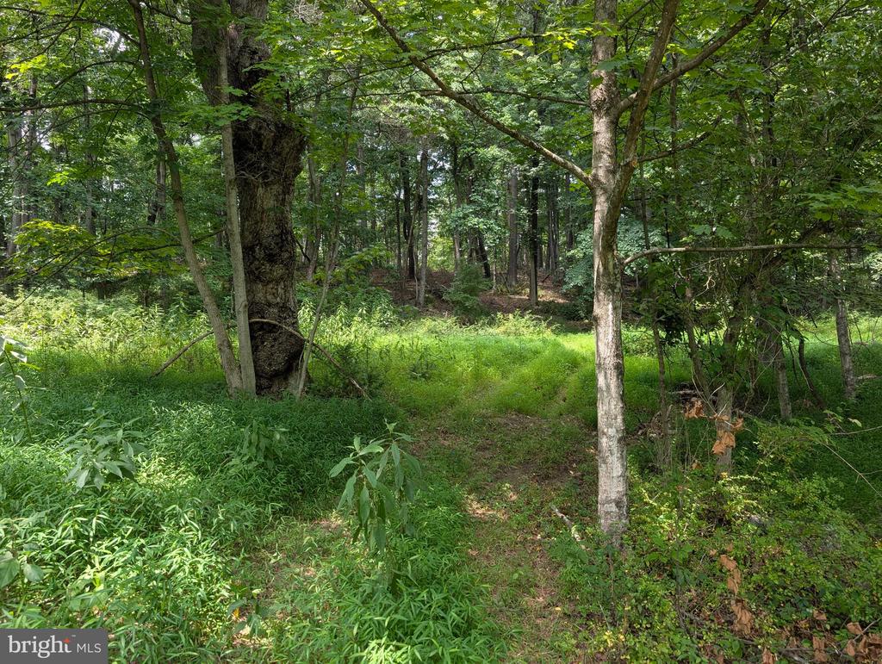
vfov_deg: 56.9
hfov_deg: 71.5
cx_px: 441
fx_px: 612
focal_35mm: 24
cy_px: 332
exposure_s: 1/78.5
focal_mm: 6.9
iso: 19
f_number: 1.68
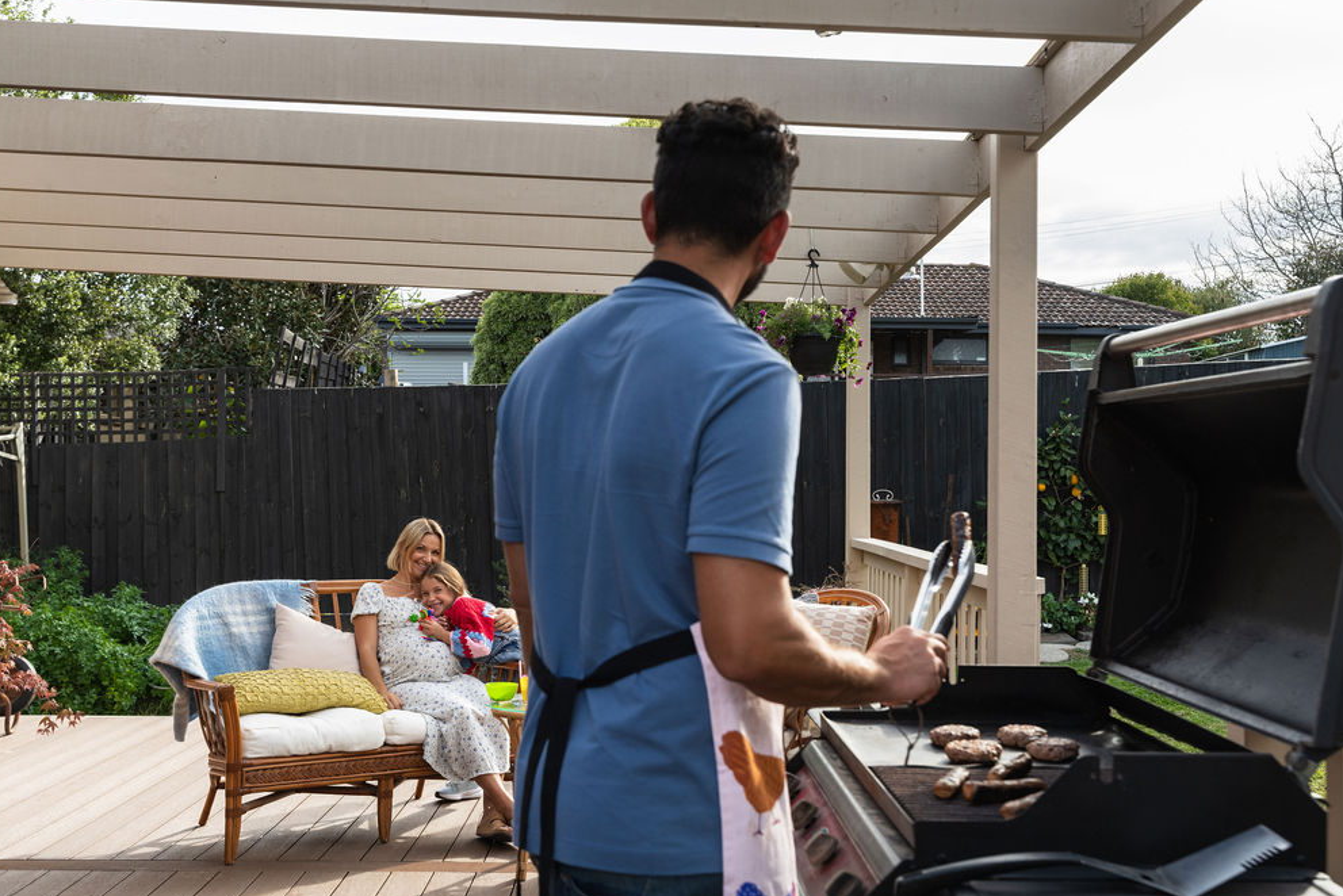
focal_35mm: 39
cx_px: 658
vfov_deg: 34.2
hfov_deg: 49.5
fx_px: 1455
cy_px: 457
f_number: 6.3
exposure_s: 1/500
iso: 400
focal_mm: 37.7
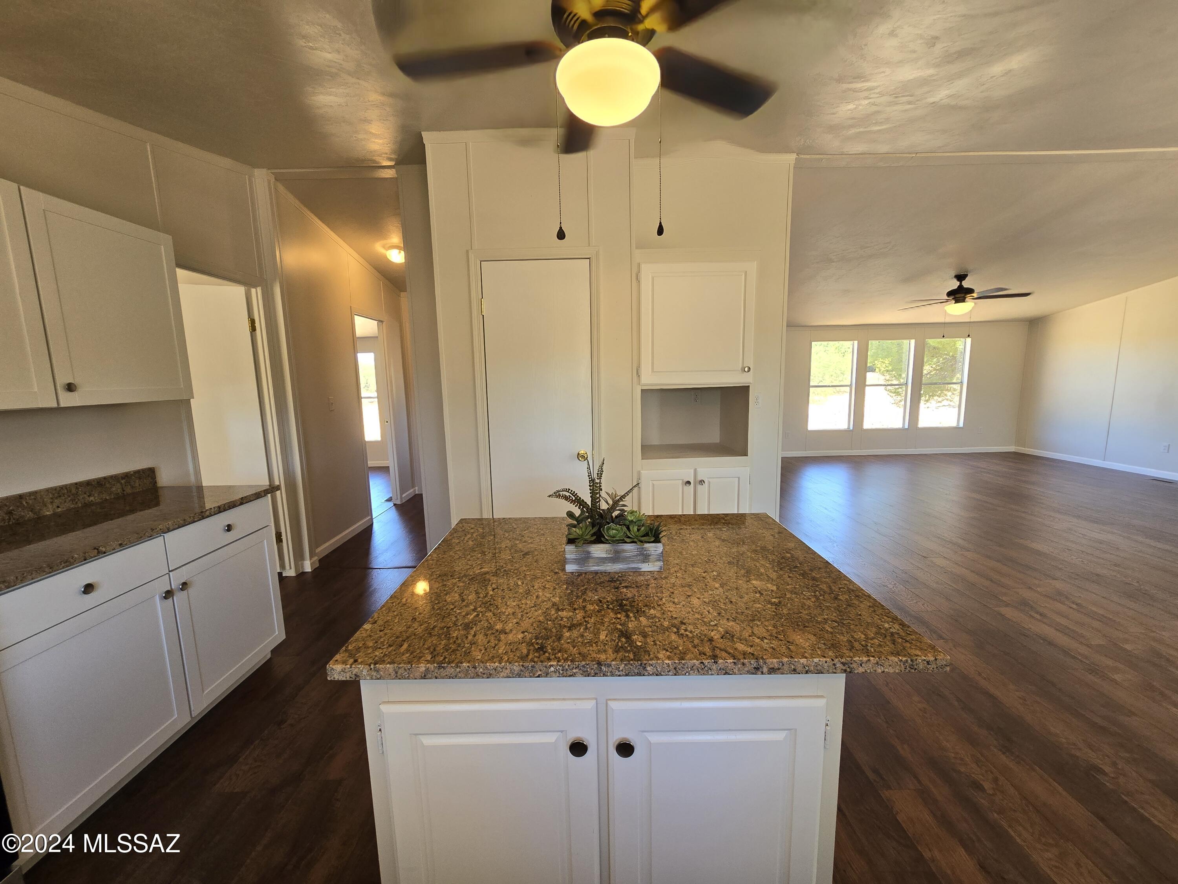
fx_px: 442
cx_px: 589
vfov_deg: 89.9
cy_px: 442
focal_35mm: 13
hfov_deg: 106.2
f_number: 2.2
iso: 64
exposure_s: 1/60
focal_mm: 2.2
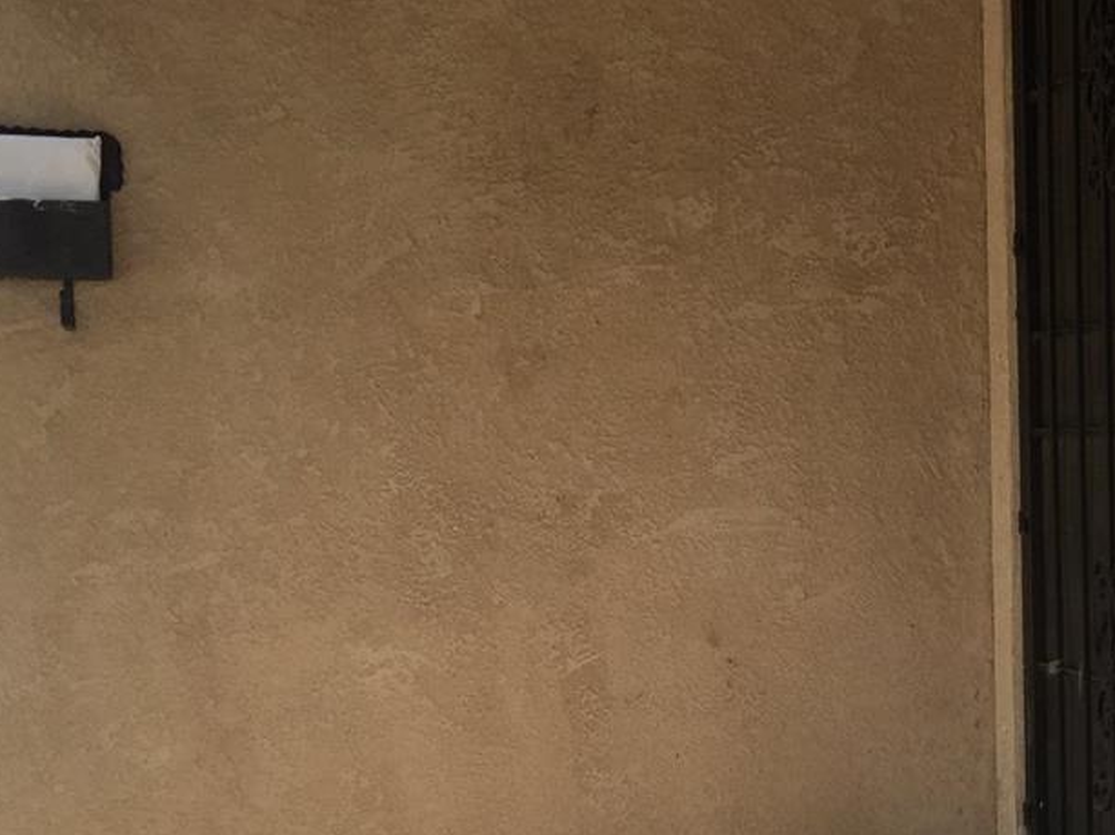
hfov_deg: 25.8
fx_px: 2286
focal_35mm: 71
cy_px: 582
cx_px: 1148
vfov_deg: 20.6
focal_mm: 4.15
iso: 32
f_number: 2.2
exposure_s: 1/366
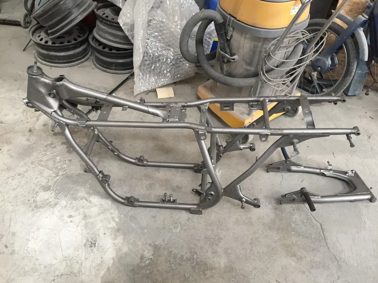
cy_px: 142
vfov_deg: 48.2
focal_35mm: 29
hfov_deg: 61.7
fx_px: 317
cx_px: 189
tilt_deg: -44.7
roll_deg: -6.2
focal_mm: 4.15
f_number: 2.2
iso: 200
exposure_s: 1/33
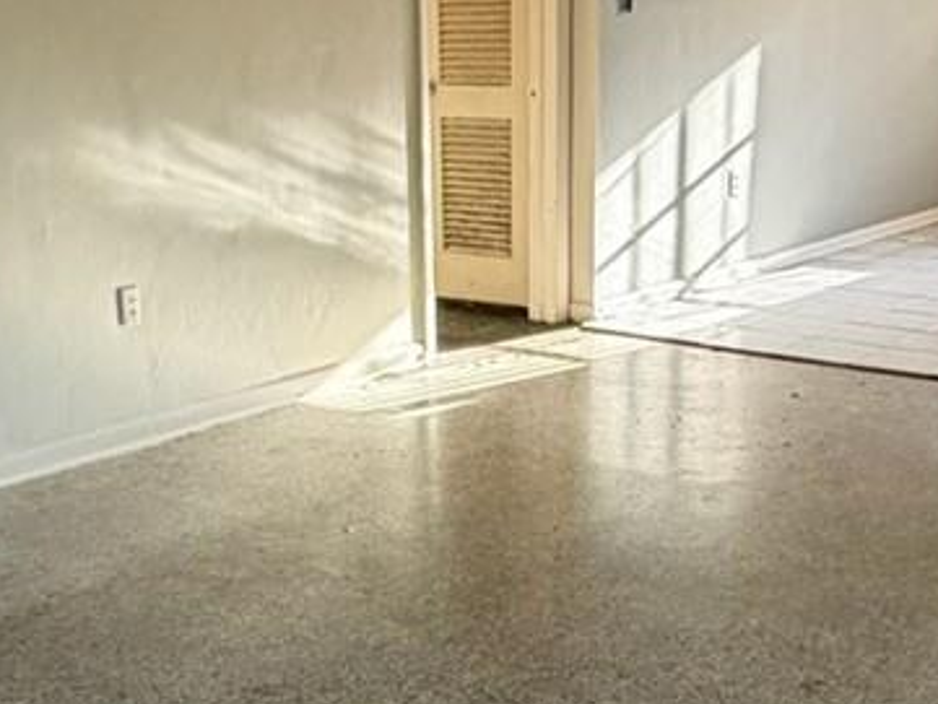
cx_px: 387
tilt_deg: -22.1
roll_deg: +2.4
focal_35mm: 62
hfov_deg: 31.1
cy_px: 636
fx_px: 1681
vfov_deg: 23.0
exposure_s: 1/121
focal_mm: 2.22
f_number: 2.2
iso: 250
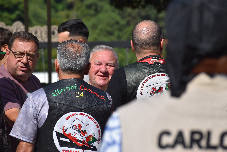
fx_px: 1466
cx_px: 114
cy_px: 76
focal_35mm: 232
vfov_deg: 5.9
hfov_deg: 8.9
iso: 400
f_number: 8
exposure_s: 1/2000
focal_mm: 155
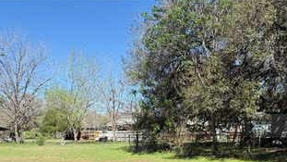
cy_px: 171
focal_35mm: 42
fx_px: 320
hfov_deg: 48.3
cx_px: 149
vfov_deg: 26.5
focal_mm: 6.76
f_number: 1.78
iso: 80
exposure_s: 1/2703
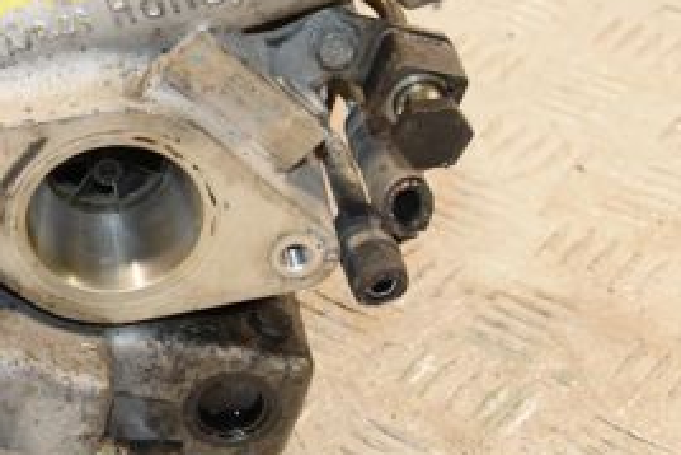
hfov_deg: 14.7
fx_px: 2574
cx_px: -84
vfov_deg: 10.1
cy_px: 86
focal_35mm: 136
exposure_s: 1/125
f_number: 5.6
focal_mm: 38
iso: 1600
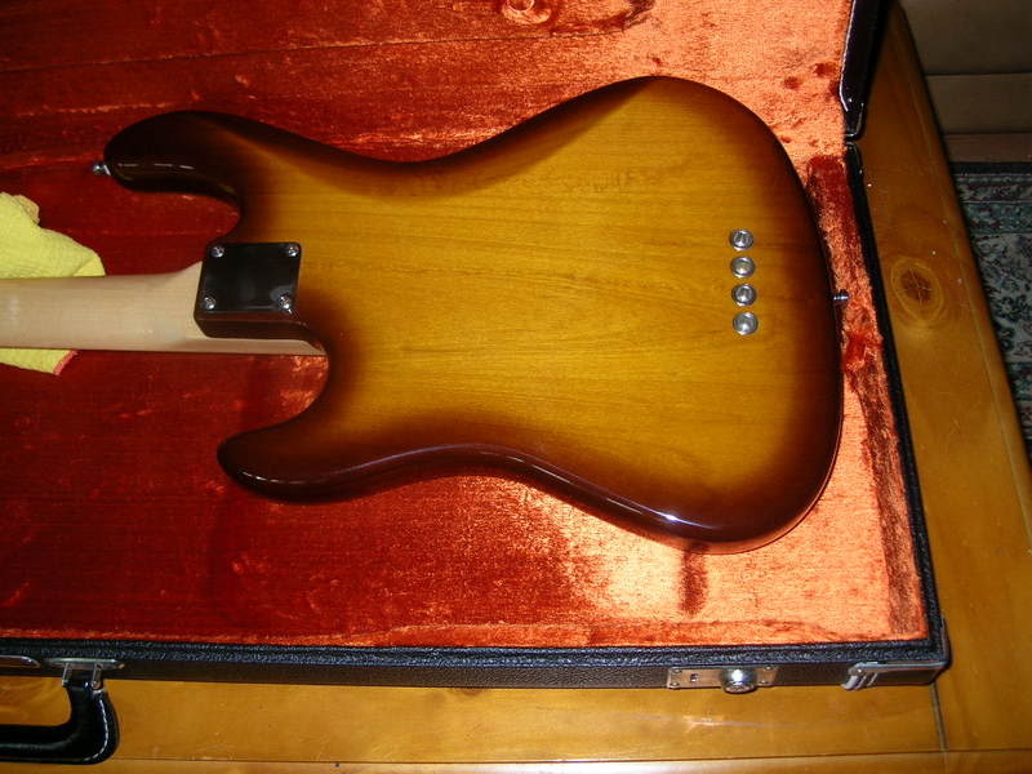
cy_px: 387
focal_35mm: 36
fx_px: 1073
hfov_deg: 51.4
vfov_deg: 39.7
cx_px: 516
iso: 50
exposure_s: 1/60.1
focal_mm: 6
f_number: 2.7
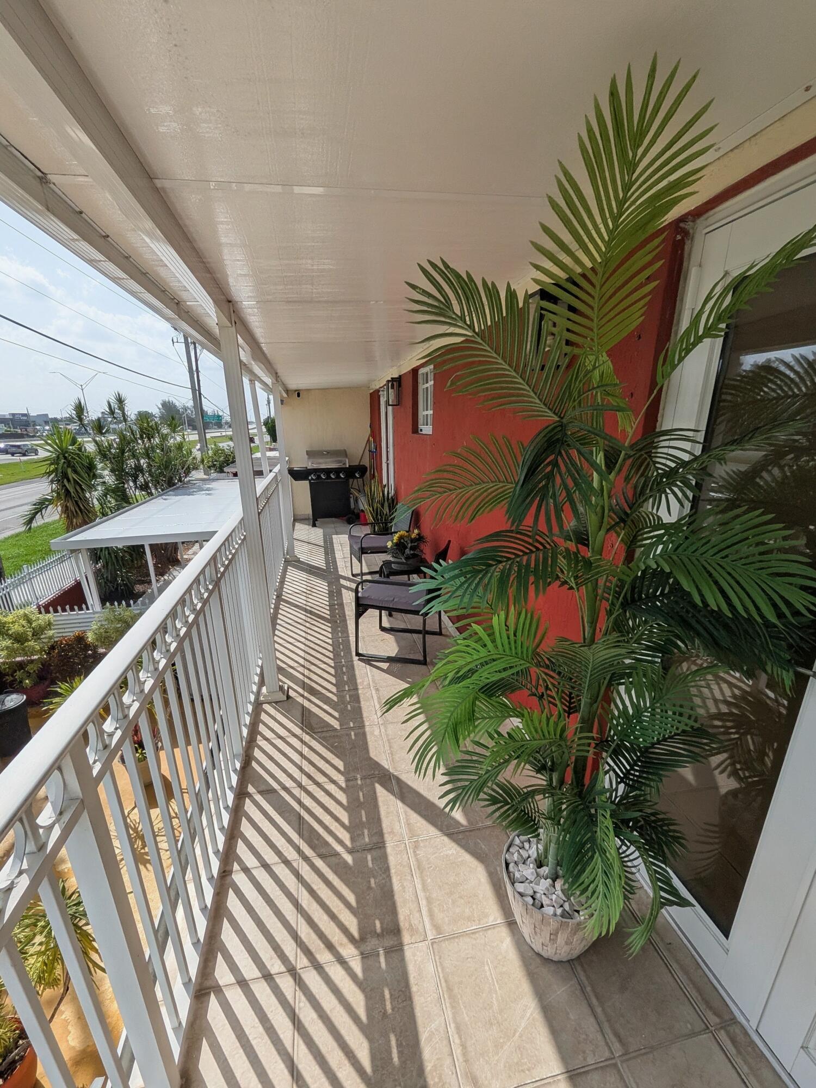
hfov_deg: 89.9
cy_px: 544
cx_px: 408
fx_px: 409
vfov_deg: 106.2
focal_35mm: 13
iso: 32
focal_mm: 1.54
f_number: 2.2
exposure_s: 1/1323
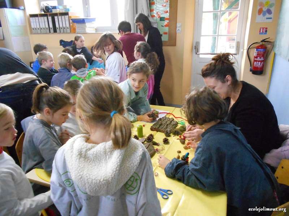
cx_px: 144
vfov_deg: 53.1
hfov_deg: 67.3
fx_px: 217
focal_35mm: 26
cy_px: 108
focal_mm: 4.6
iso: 800
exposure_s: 1/60
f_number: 3.2
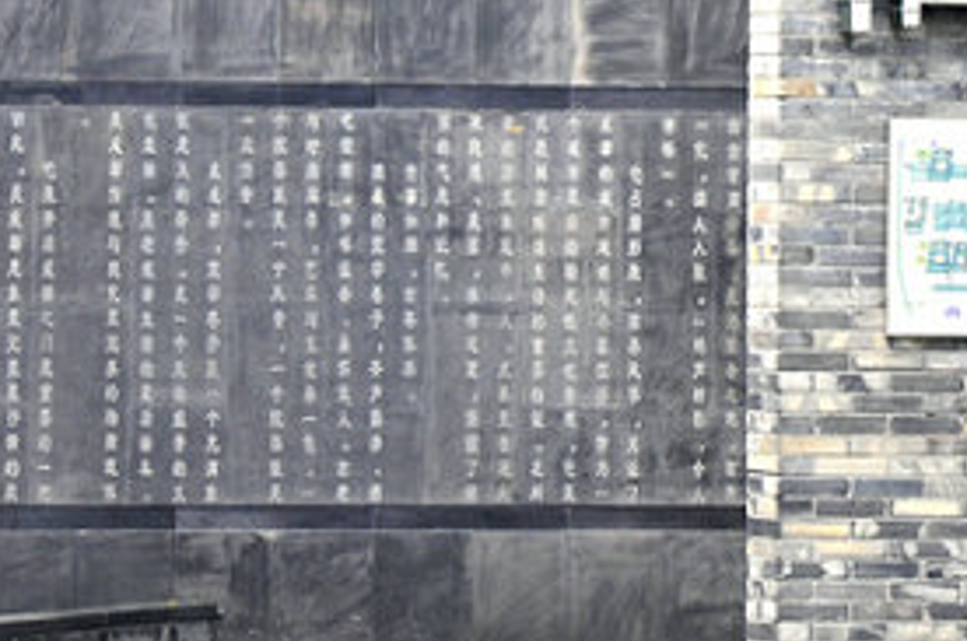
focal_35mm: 428
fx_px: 11486
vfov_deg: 3.2
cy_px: -32
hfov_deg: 4.8
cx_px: 694
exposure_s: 1/400
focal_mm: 105
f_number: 5.6
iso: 200
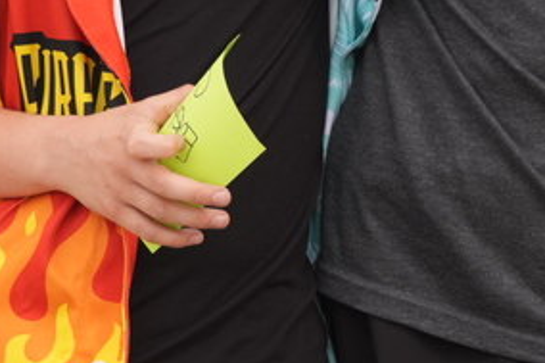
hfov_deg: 5.2
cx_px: 808
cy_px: -223
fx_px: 5901
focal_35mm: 390
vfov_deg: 3.5
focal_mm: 108
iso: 400
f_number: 6.3
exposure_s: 1/500
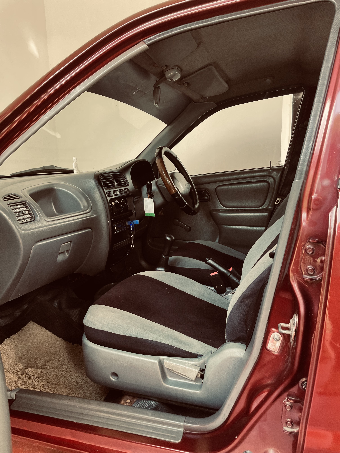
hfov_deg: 53.1
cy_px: 226
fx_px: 340
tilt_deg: -10.8
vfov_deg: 67.3
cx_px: 170
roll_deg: +2.0
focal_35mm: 26
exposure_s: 1/65
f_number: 1.6
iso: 125
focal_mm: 4.2
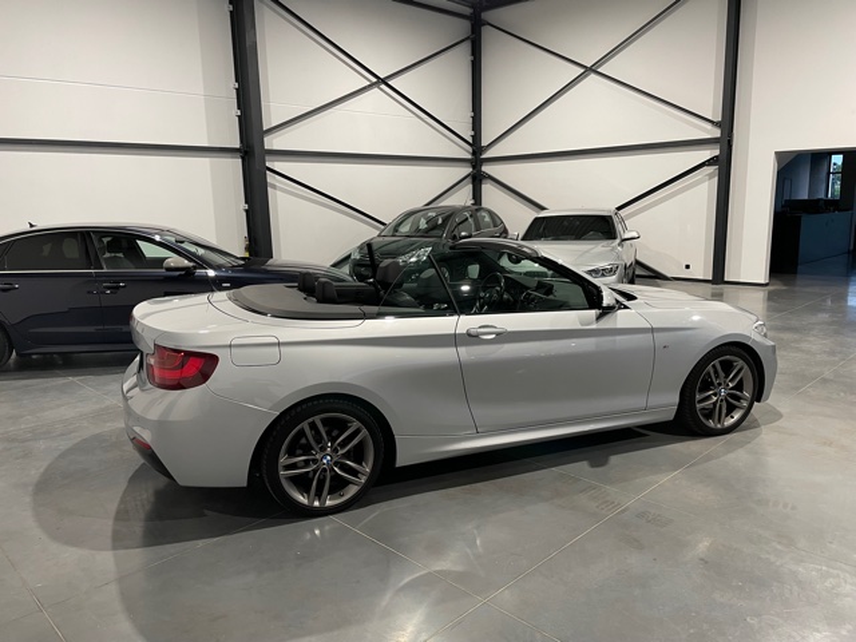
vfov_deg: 53.1
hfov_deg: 67.3
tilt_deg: -10.8
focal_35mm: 26
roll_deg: +1.3
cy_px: 321
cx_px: 428
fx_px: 643
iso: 100
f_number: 1.6
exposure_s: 1/50
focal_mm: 4.2
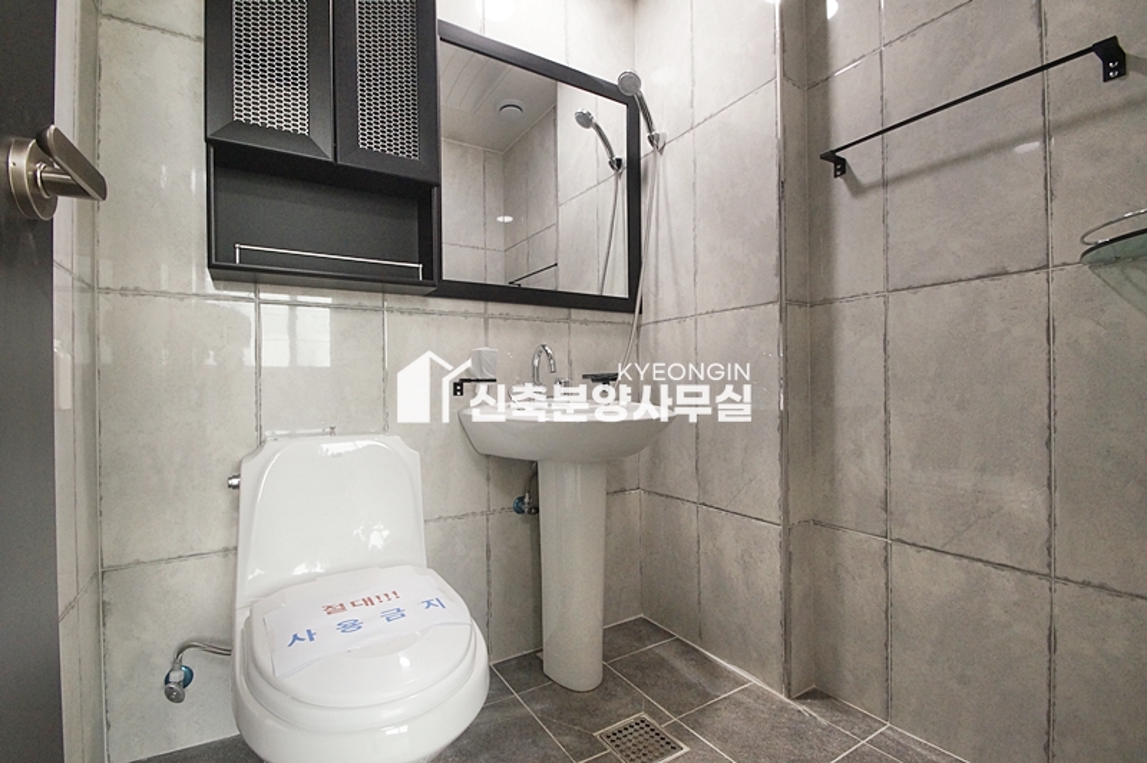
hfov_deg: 100.4
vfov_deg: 77.2
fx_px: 478
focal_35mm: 15
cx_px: 574
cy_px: 382
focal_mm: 10
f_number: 9
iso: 1600
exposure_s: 1/30
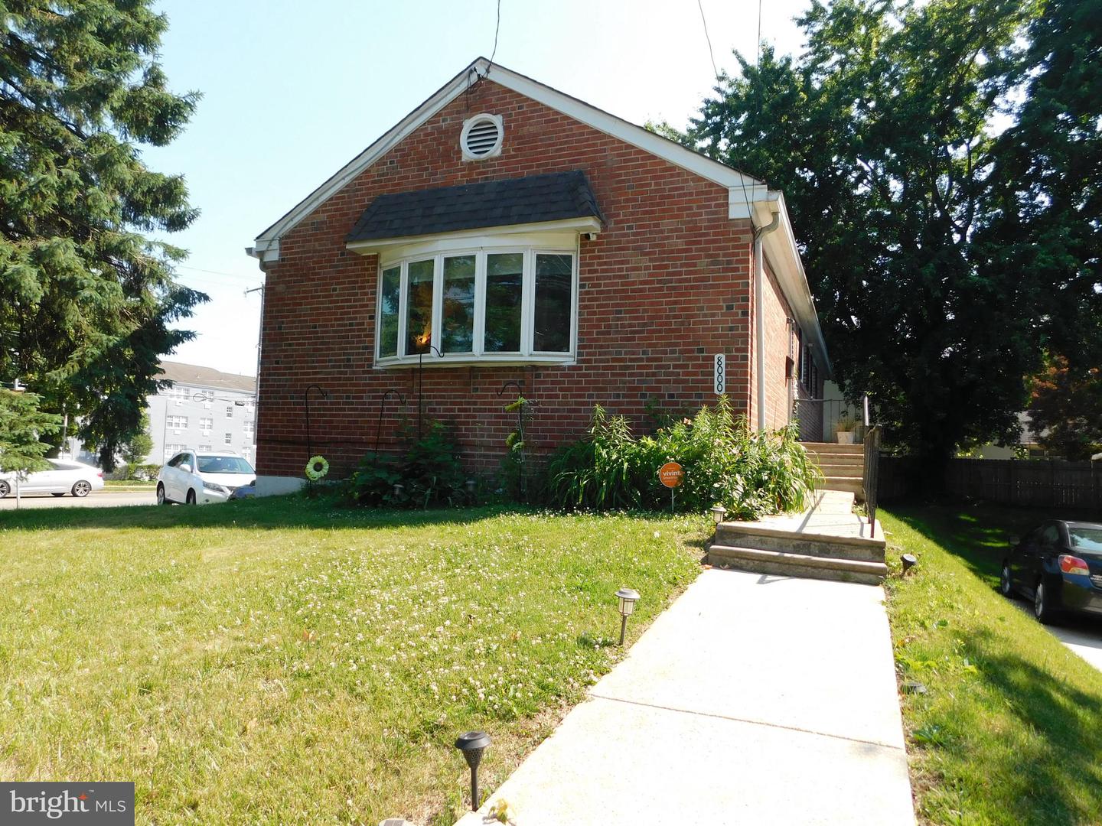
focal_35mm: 24
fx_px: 764
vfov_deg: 56.8
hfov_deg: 71.6
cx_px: 551
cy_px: 413
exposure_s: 1/640
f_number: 3
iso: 125
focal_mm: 4.1
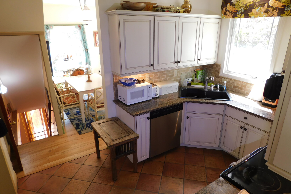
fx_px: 194
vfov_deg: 53.1
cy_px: 97
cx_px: 146
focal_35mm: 24
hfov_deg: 73.7
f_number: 3
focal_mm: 4
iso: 125
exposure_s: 1/30
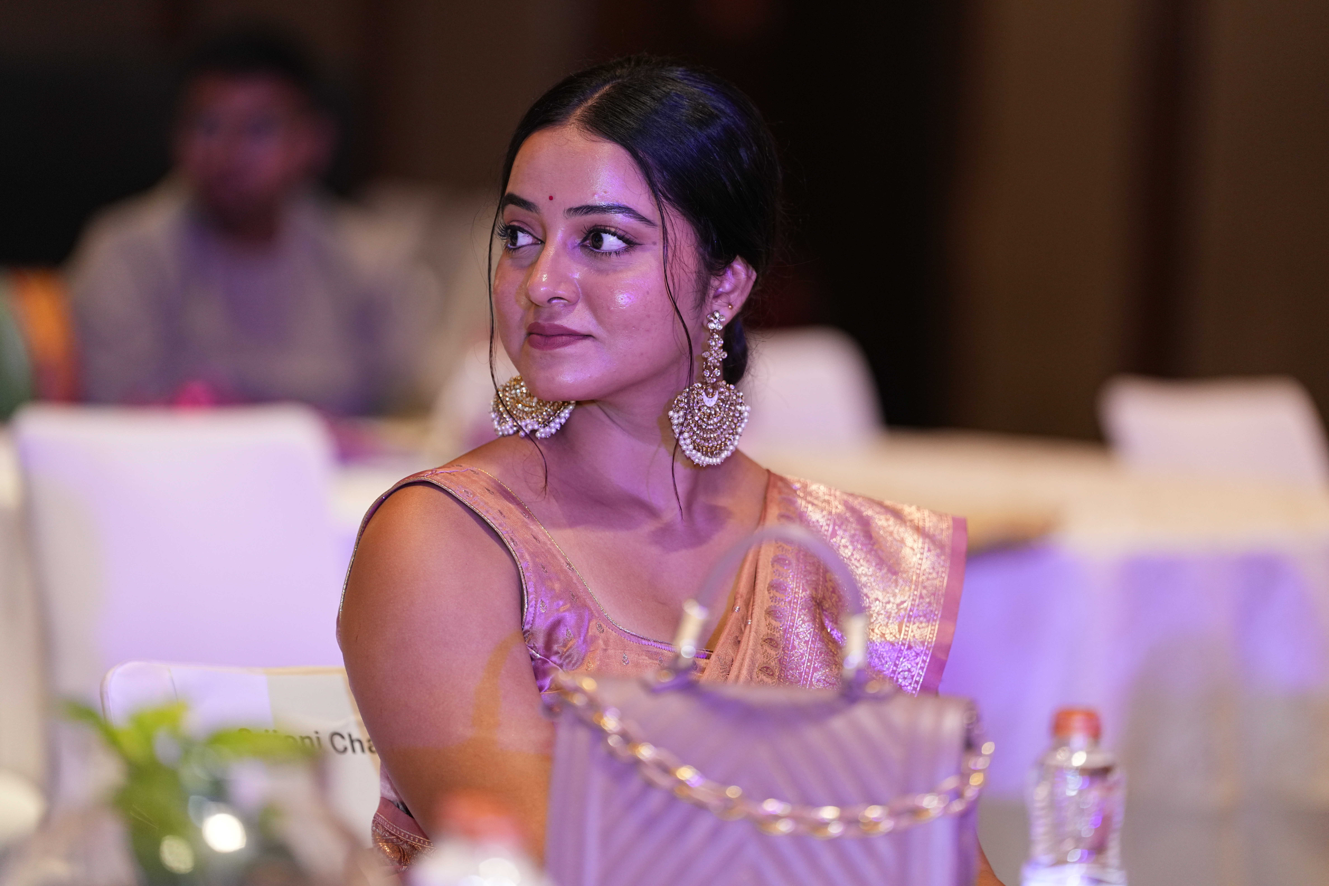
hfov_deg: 10.9
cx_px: 664
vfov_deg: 7.3
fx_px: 6940
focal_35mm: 188
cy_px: 443
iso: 1250
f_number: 2.8
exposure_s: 1/125
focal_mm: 188
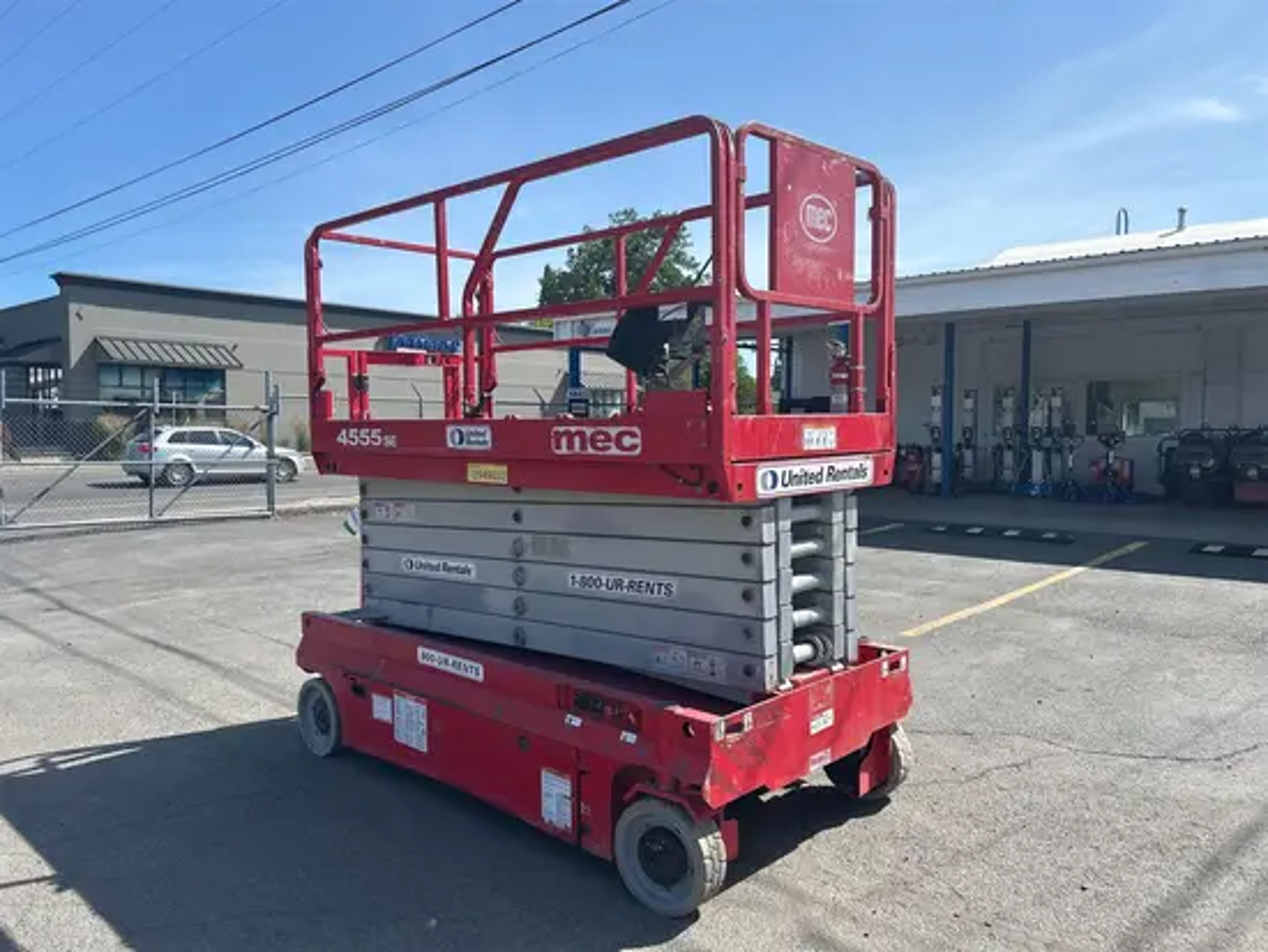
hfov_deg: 67.3
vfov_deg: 53.1
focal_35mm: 26
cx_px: 634
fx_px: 953
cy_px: 476
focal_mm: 5.7
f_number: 1.5
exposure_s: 1/3356
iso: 50
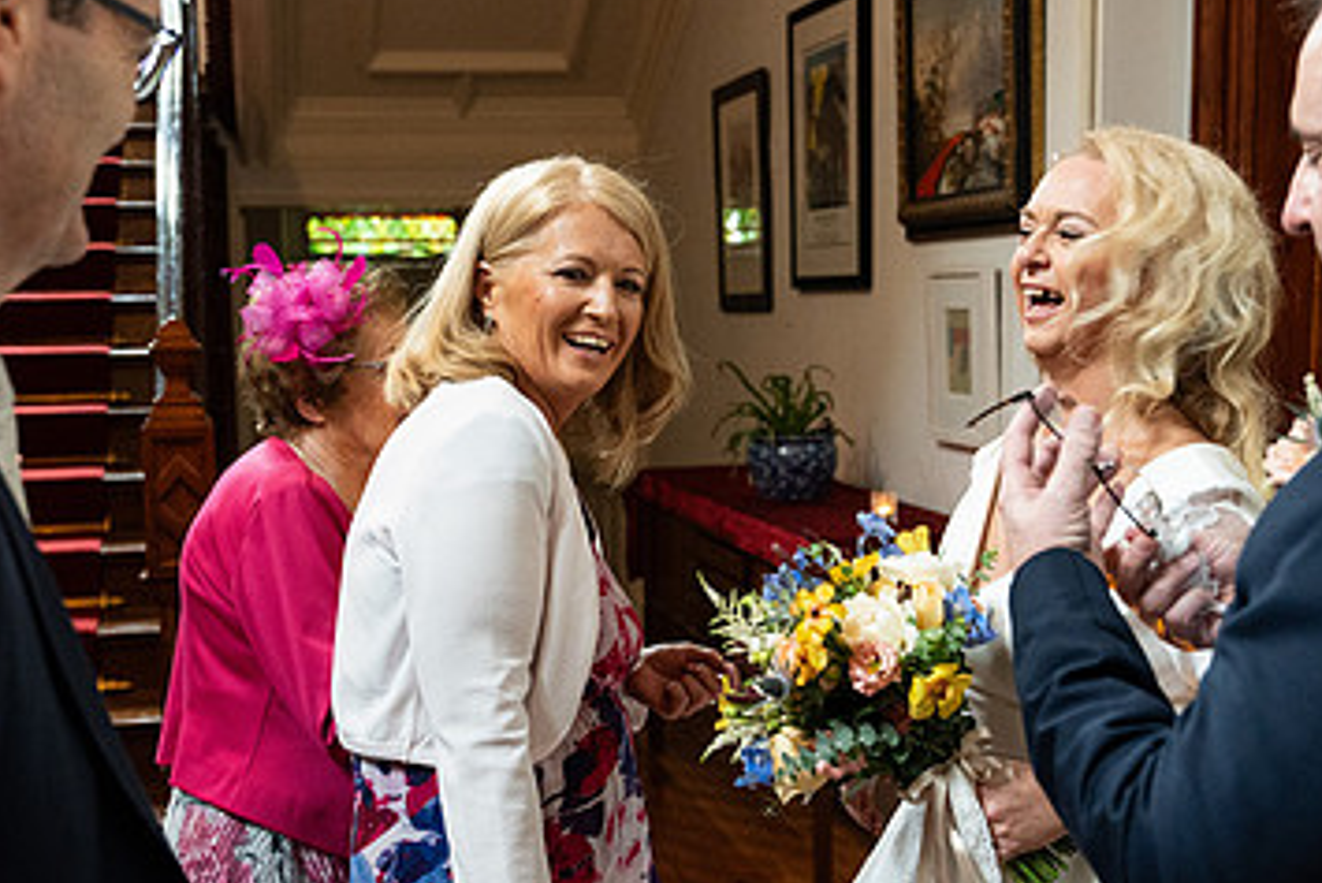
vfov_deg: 27.4
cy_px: 572
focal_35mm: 49
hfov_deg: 40.3
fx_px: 1800
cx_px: 689
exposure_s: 1/200
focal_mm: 30
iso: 5000
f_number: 3.5
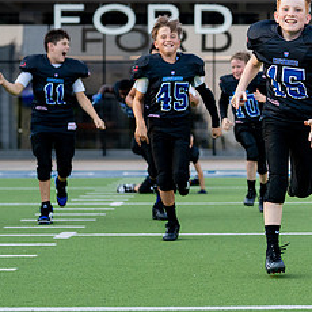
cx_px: 339
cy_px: 134
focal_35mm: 152
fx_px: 1550
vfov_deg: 11.5
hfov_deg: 11.3
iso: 400
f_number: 2
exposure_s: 1/2000
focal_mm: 50
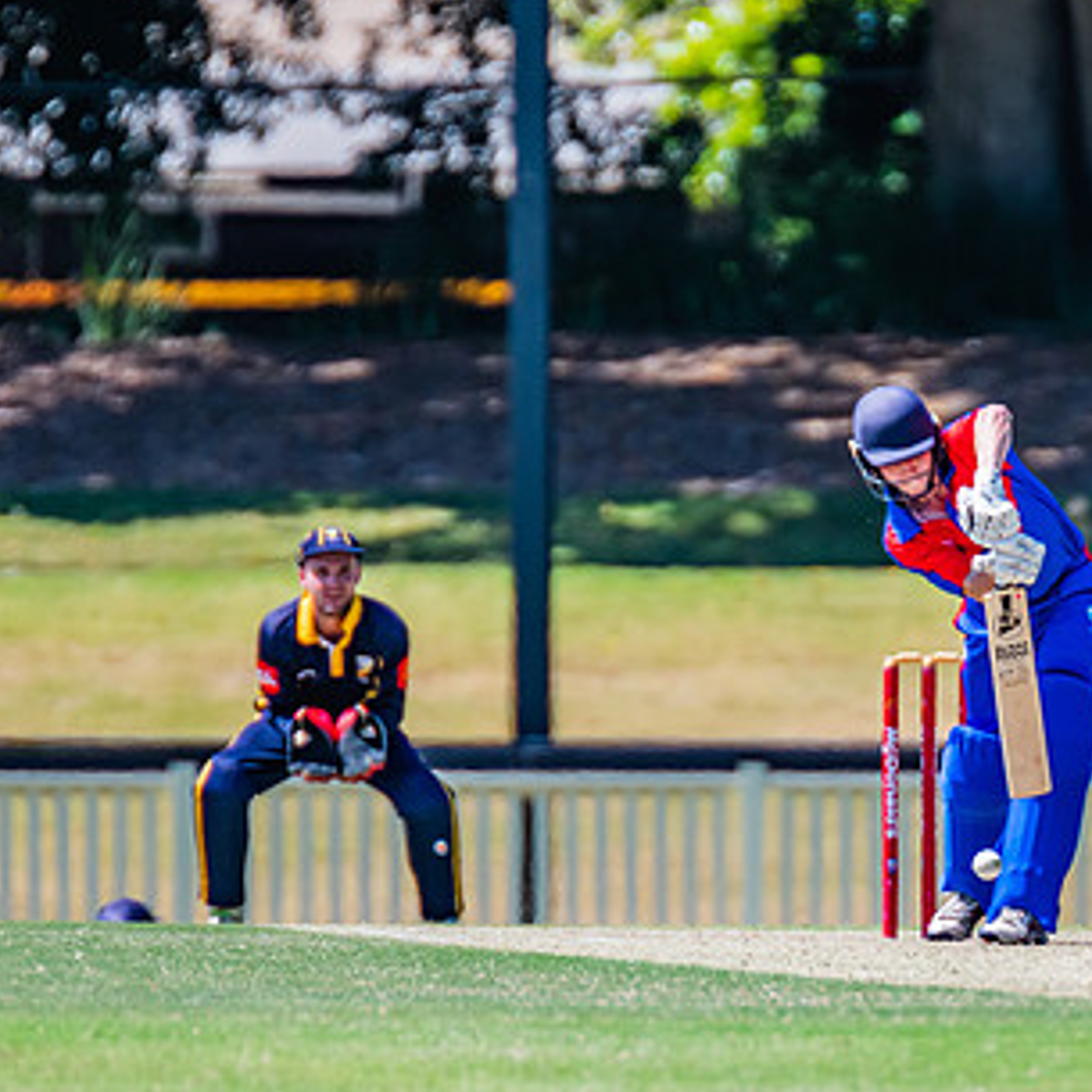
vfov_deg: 1.5
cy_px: 645
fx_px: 41258
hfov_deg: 1.5
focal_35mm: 1156
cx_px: 858
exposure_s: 1/2000
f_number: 6.3
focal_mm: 600
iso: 640
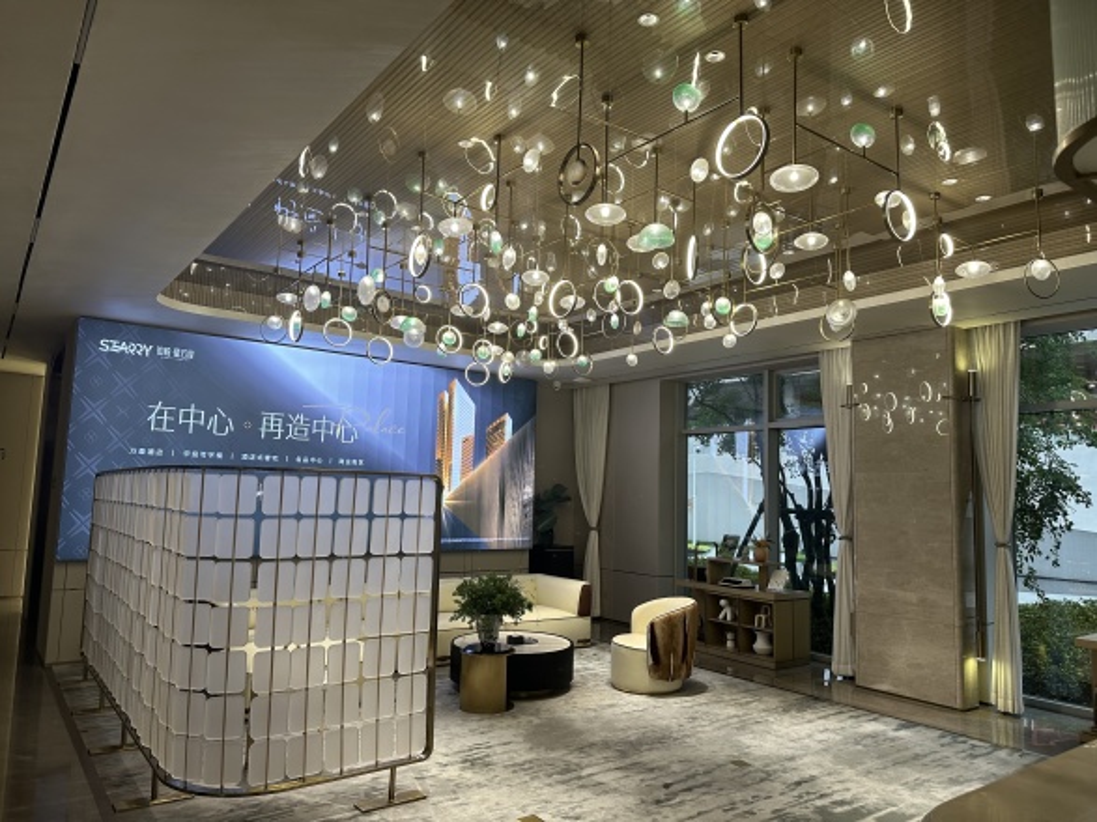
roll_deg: -1.2
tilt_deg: +5.7
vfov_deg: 56.8
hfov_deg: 71.6
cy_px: 411
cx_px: 548
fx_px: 760
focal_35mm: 24
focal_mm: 6.86
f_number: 1.78
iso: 100
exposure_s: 1/100
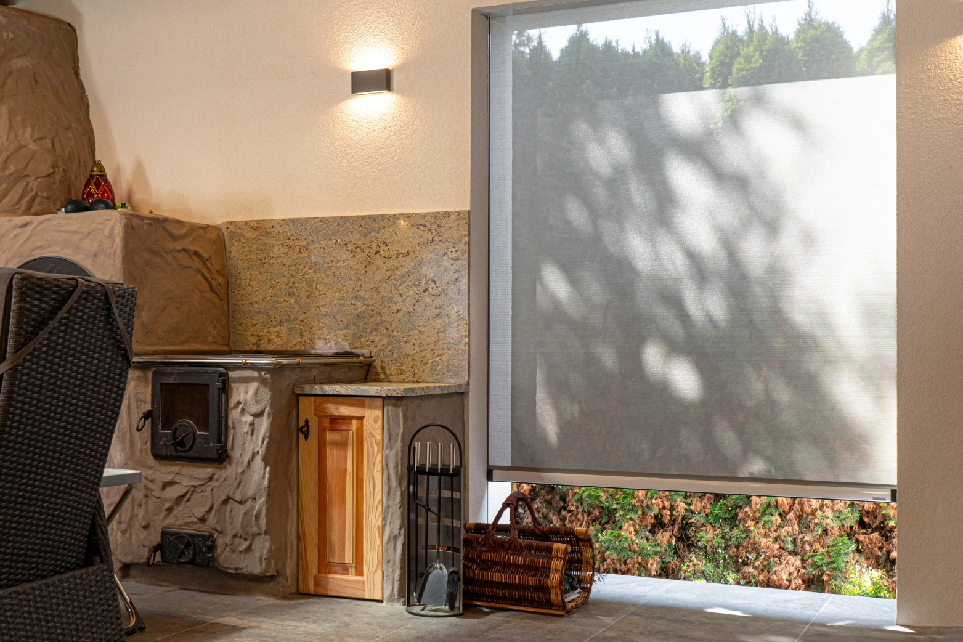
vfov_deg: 31.2
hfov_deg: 45.4
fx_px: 1150
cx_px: 471
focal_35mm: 43
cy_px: 318
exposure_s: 1/160
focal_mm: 28
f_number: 4
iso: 500
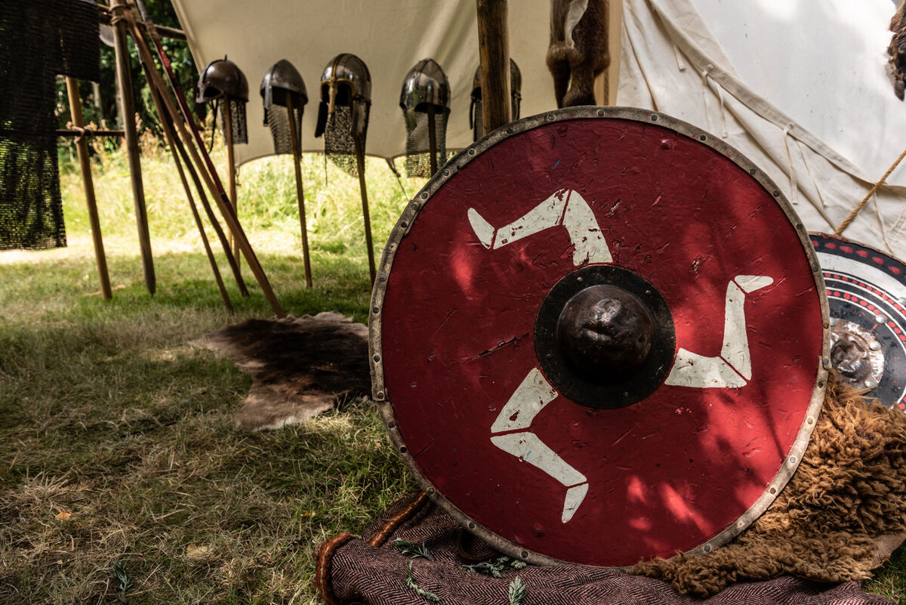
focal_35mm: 24
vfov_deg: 53.2
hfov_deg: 73.7
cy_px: 302
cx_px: 453
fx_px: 604
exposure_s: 1/250
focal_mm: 24
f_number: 5.6
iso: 250
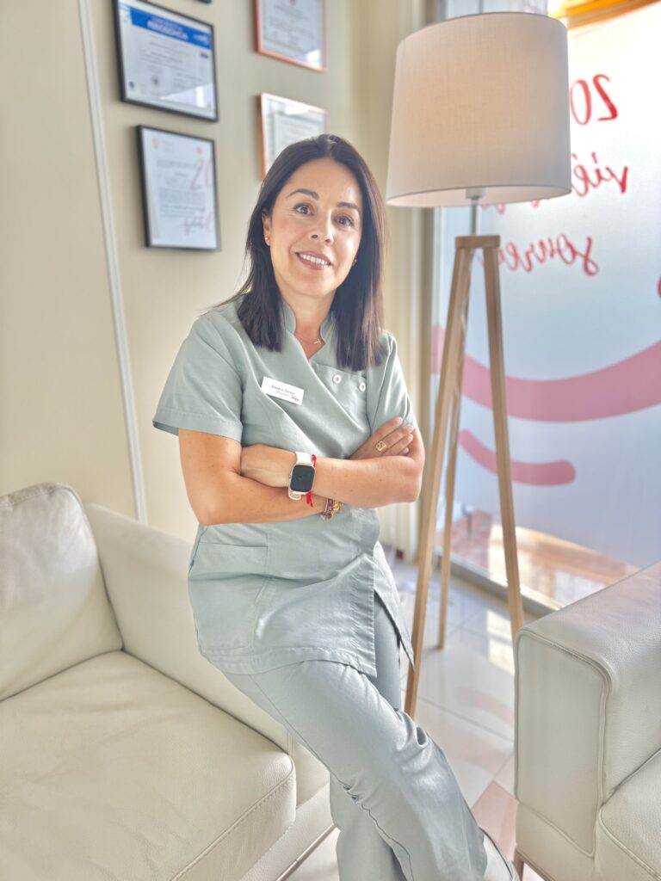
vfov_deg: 71.6
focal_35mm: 24
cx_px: 330
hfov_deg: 56.8
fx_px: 611
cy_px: 440
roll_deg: +1.7
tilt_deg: -14.7
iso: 80
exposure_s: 1/206
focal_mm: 6.76
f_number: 1.78
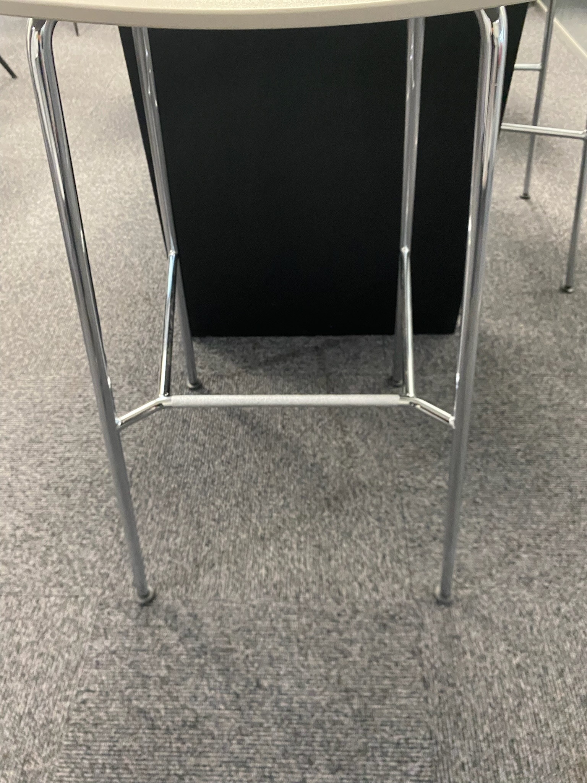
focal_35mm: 26
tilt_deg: -45.4
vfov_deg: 67.3
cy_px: 392
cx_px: 294
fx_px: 588
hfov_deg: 53.1
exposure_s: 1/35
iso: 500
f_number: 1.8
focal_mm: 4.25
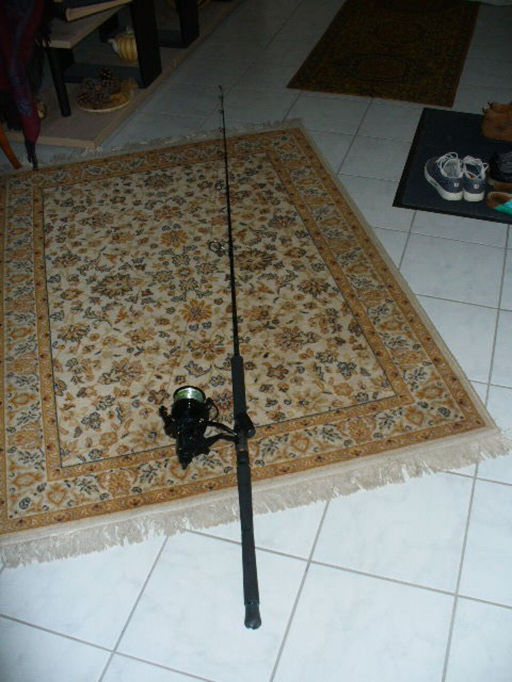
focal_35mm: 37
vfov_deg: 50.1
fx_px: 730
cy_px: 341
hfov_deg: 38.7
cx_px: 256
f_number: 2.8
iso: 100
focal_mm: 6.1
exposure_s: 1/30
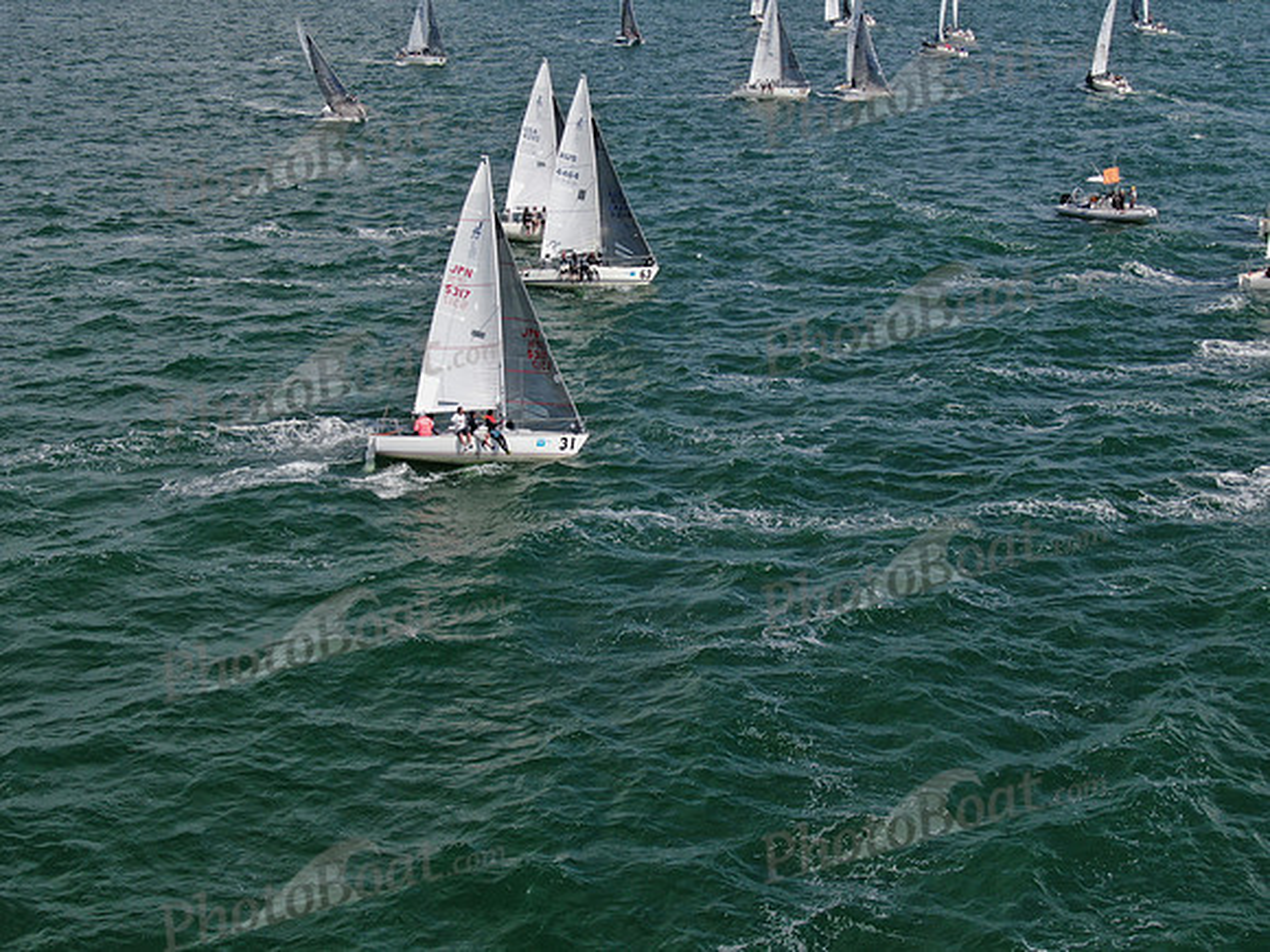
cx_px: 635
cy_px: 476
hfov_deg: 39.7
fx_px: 1761
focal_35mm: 48
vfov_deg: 30.3
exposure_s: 1/1250
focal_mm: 8.6
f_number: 3.8
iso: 100
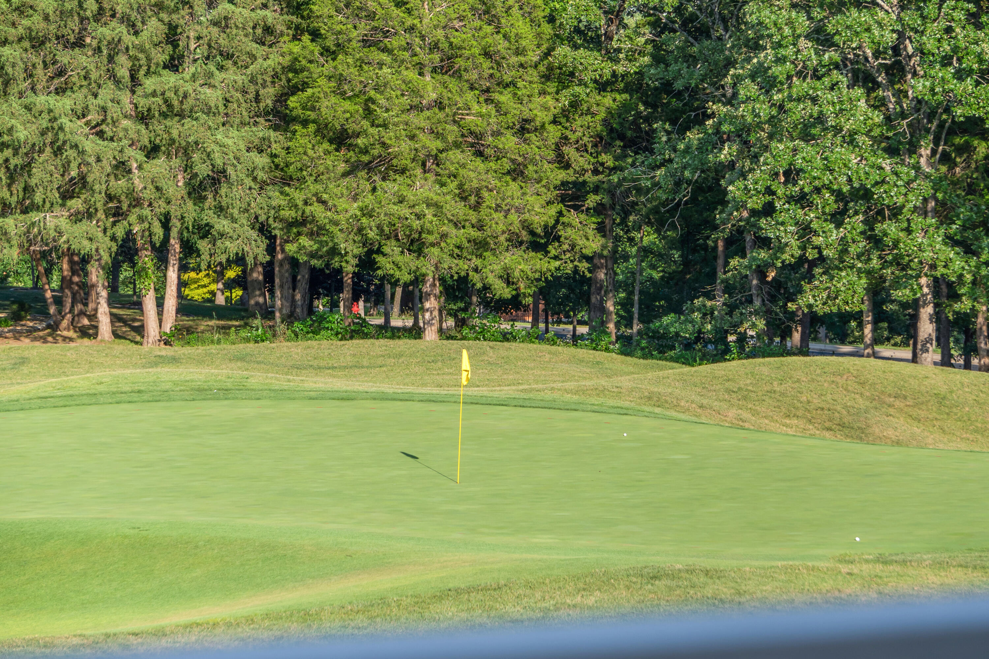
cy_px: 330
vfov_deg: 9.5
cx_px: 494
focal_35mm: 144
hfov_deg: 14.3
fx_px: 3956
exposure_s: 1/640
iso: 320
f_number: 7.1
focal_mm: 96
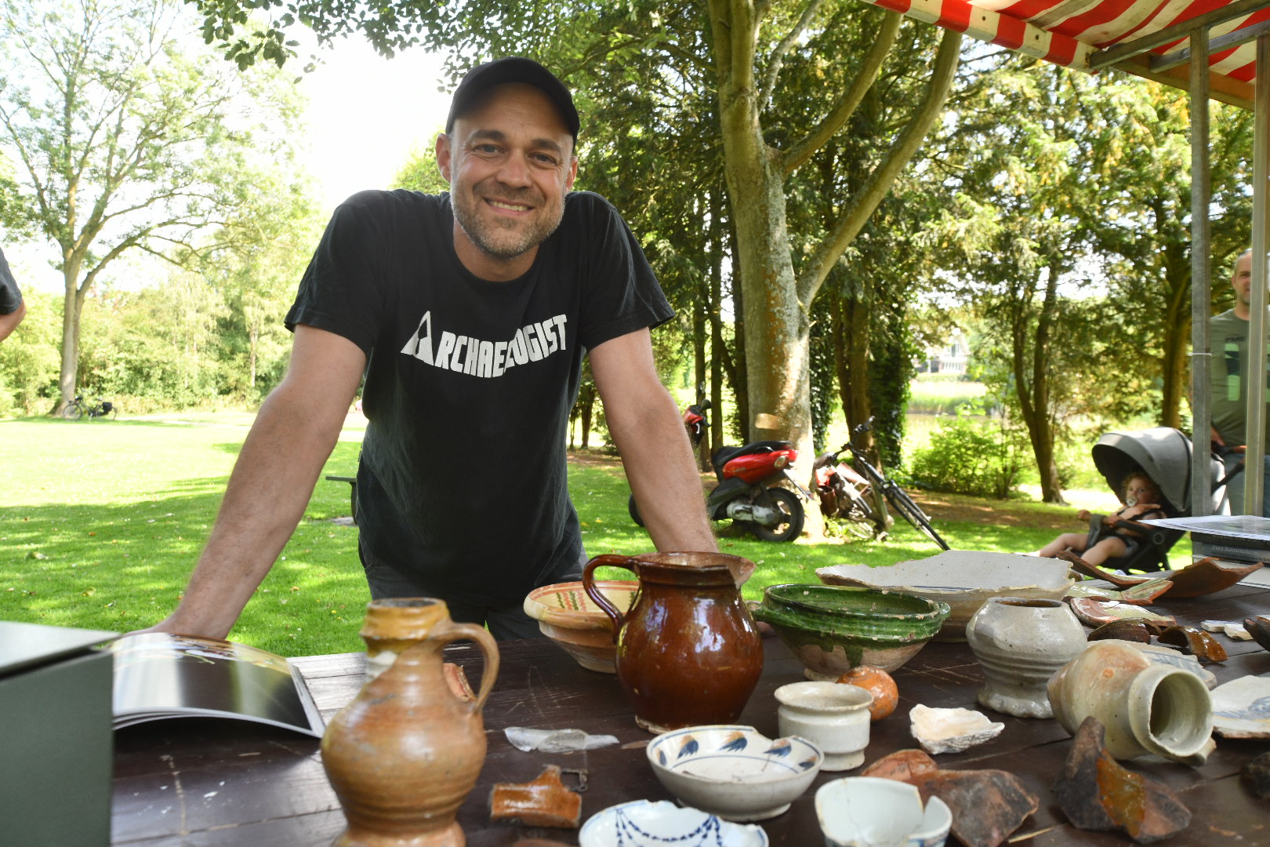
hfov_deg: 69.4
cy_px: 424
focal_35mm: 26
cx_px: 635
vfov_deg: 49.6
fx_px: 917
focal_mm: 26
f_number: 7.1
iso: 800
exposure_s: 1/200
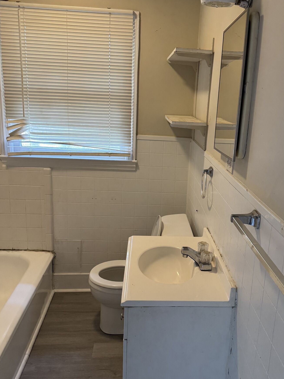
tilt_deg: -14.2
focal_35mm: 32
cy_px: 184
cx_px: 170
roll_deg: -2.6
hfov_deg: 43.9
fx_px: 350
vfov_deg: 56.8
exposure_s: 1/60
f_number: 1.78
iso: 400
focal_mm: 6.76
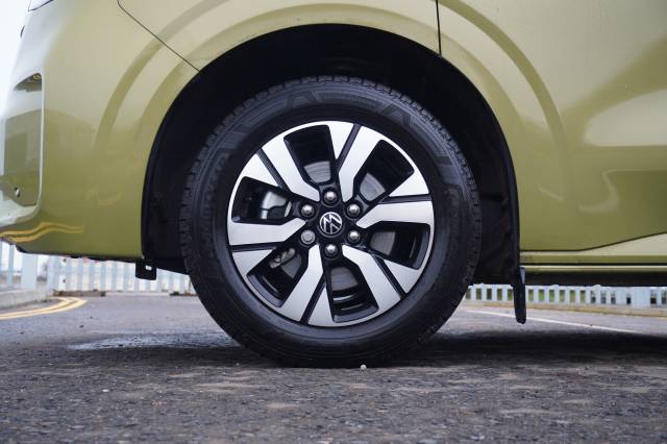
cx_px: 334
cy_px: 222
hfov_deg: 41.1
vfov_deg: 28.0
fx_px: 889
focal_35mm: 48
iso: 400
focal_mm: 32
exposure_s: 1/60
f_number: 4.5
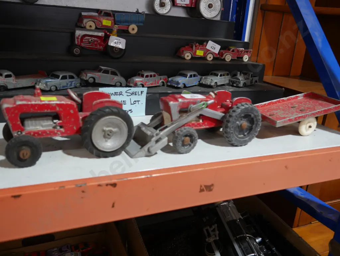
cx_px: 170
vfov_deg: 44.2
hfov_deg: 56.8
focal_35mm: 32
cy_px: 128
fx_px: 314
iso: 320
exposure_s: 1/60
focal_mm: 16
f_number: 3.6
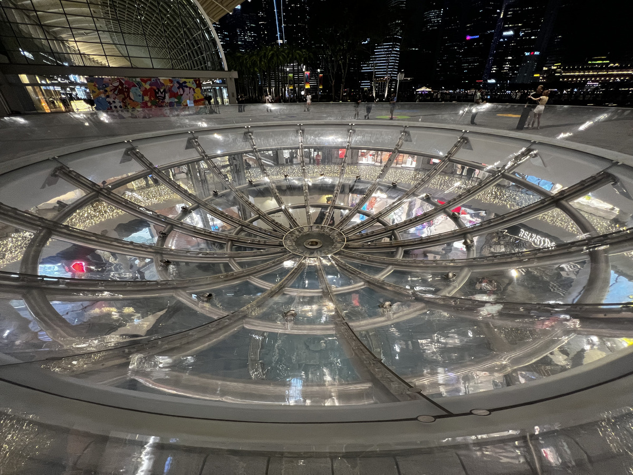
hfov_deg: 106.2
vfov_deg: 89.9
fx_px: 238
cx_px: 316
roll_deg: +0.9
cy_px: 238
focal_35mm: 13
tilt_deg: -30.0
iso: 250
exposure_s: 1/50
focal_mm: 1.57
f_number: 1.8
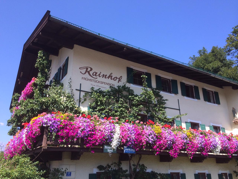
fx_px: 206
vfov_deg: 46.8
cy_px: 90
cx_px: 119
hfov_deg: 60.0
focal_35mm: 30
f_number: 2.2
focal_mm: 4.12
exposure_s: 1/954
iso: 32
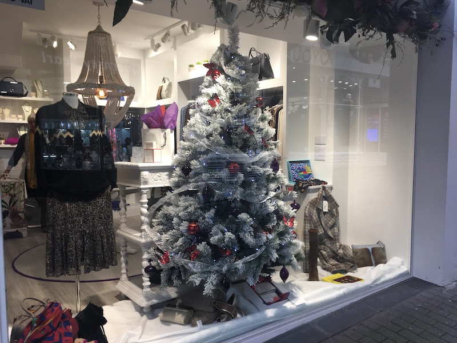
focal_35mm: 29
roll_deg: +0.3
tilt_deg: -5.2
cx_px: 228
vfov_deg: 48.2
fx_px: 383
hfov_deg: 61.7
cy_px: 172
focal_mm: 4.15
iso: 40
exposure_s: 1/100
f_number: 2.2
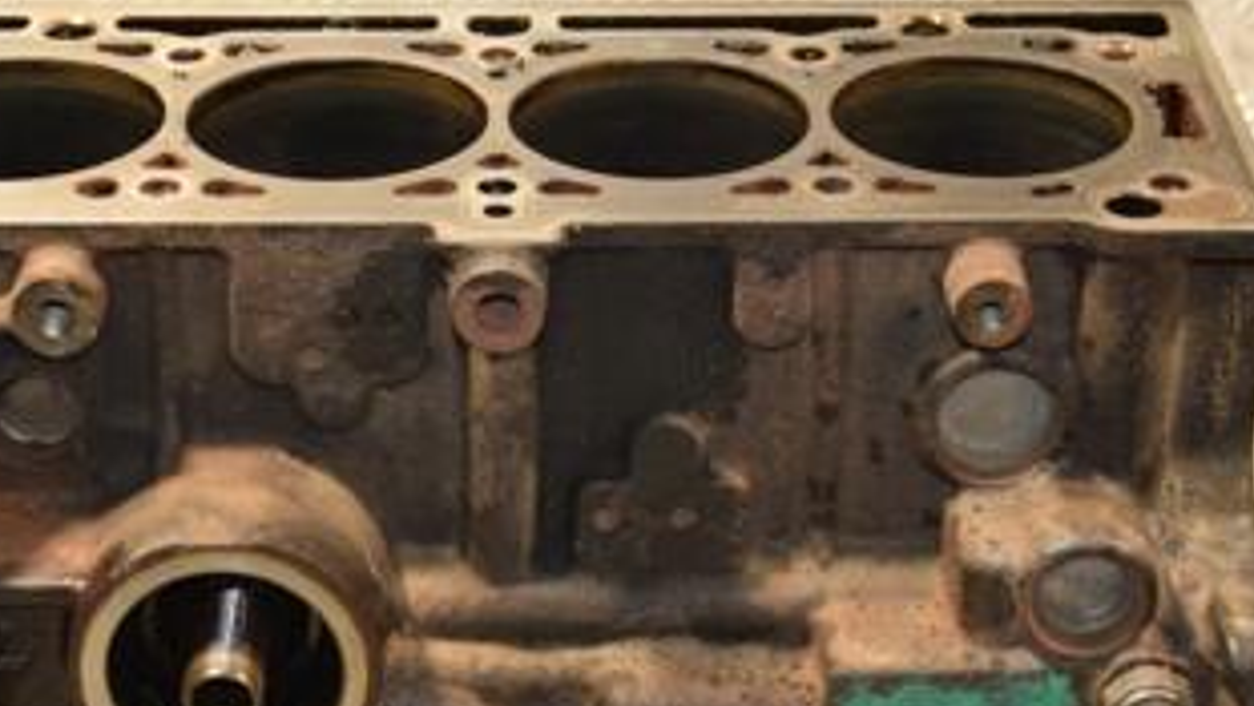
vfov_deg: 11.4
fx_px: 3525
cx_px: 565
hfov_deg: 20.2
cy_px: 444
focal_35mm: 106
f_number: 5
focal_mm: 35
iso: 800
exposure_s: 1/100
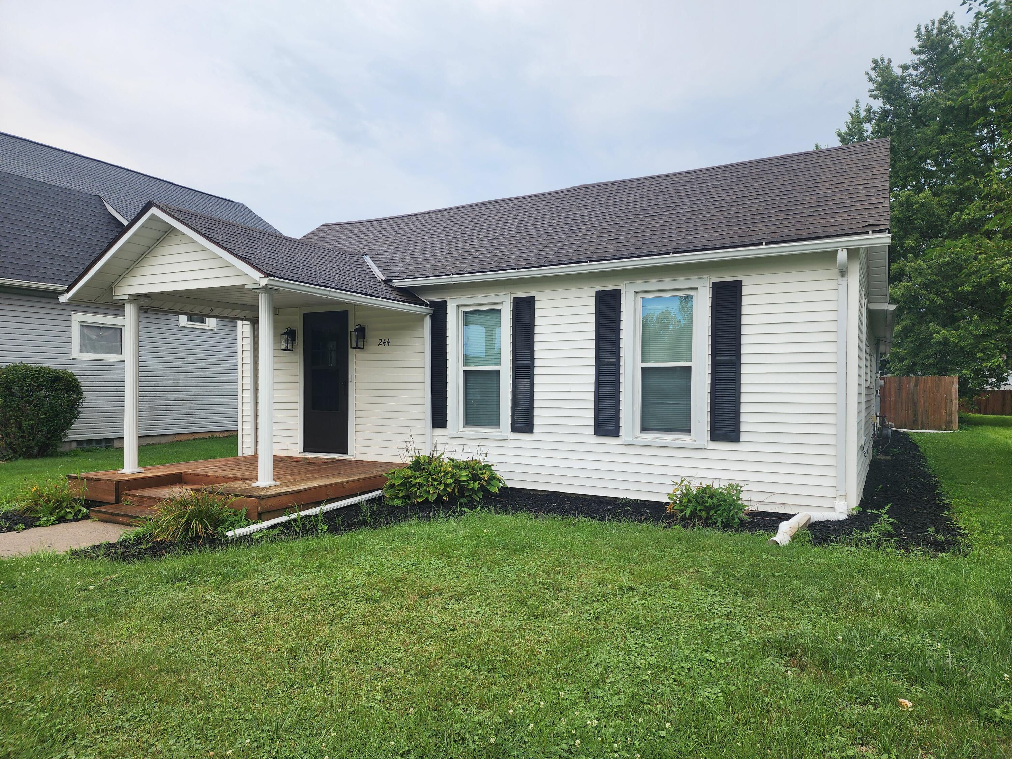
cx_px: 506
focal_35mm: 23
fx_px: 672
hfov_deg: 73.9
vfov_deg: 58.9
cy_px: 380
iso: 12
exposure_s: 1/756
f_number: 1.8
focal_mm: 6.4
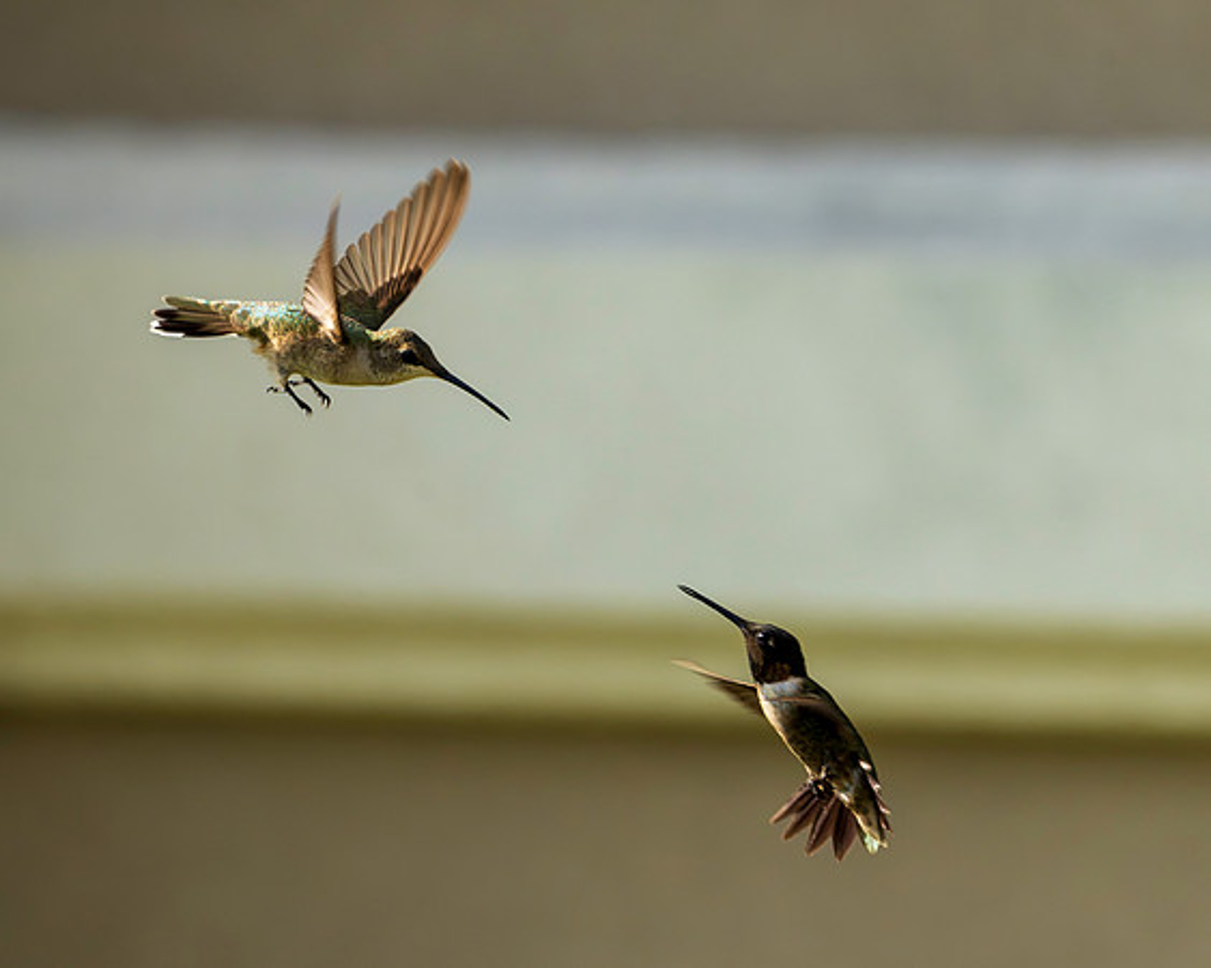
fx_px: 35387
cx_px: 643
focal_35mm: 988
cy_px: 338
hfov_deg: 2.0
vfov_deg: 1.6
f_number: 6.3
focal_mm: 600
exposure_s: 1/2500
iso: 1000
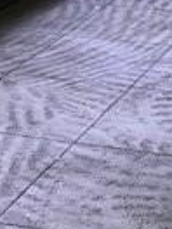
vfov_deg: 13.5
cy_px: -137
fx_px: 901
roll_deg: -1.2
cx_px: 189
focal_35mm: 136
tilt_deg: -4.4
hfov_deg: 10.8
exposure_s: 1/60
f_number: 1.8
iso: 25
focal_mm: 3.99
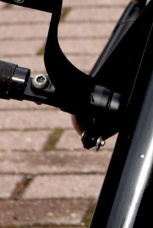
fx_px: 2768
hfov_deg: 3.1
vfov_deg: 4.7
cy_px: -172
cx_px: 484
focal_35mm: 435
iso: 100
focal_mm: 62
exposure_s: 1/160
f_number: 6.3
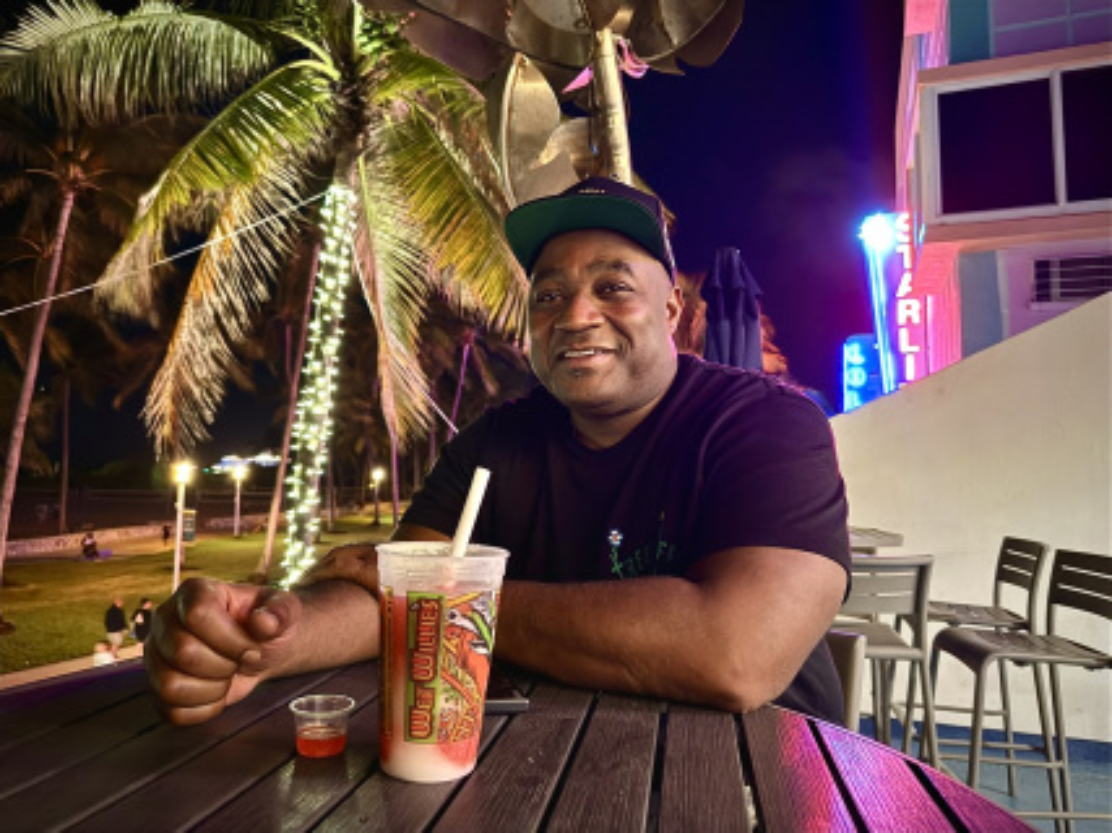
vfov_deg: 56.8
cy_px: 416
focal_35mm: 24
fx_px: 771
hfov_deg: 71.6
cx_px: 556
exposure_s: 1/24
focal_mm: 6.76
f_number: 1.78
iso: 1600
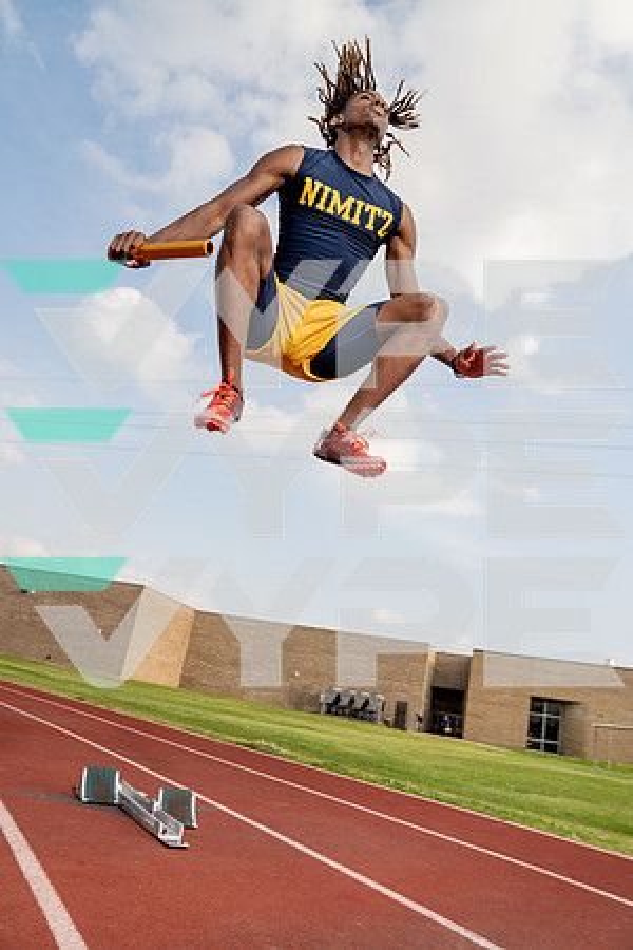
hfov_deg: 53.1
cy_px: 475
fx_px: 633
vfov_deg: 73.7
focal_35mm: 24
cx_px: 316
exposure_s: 1/250
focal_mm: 24
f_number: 5
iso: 100
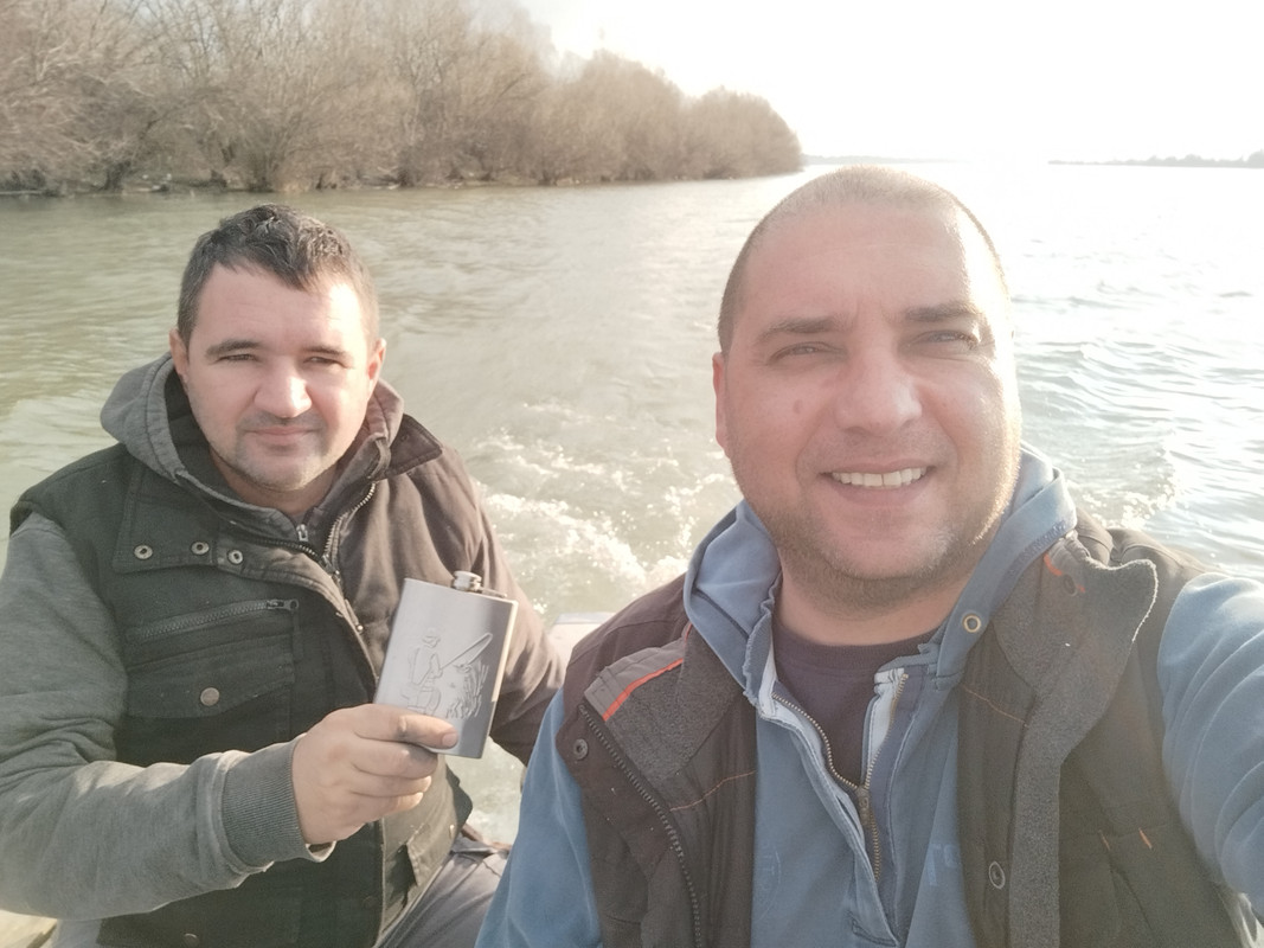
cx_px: 632
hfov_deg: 81.8
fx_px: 730
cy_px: 474
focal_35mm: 20
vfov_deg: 66.0
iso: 50
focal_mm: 3.49
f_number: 2.45
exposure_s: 1/940
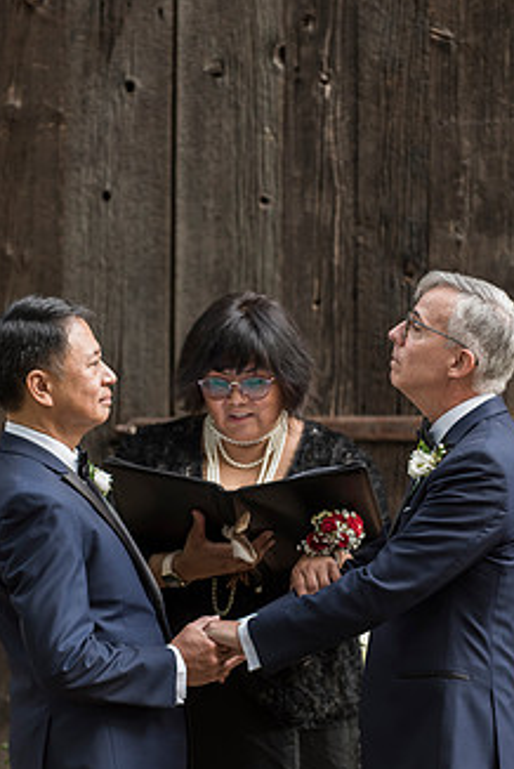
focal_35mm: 193
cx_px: 236
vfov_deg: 10.6
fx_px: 4124
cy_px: 408
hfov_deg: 7.1
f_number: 3.5
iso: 800
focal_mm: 140
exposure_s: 1/250
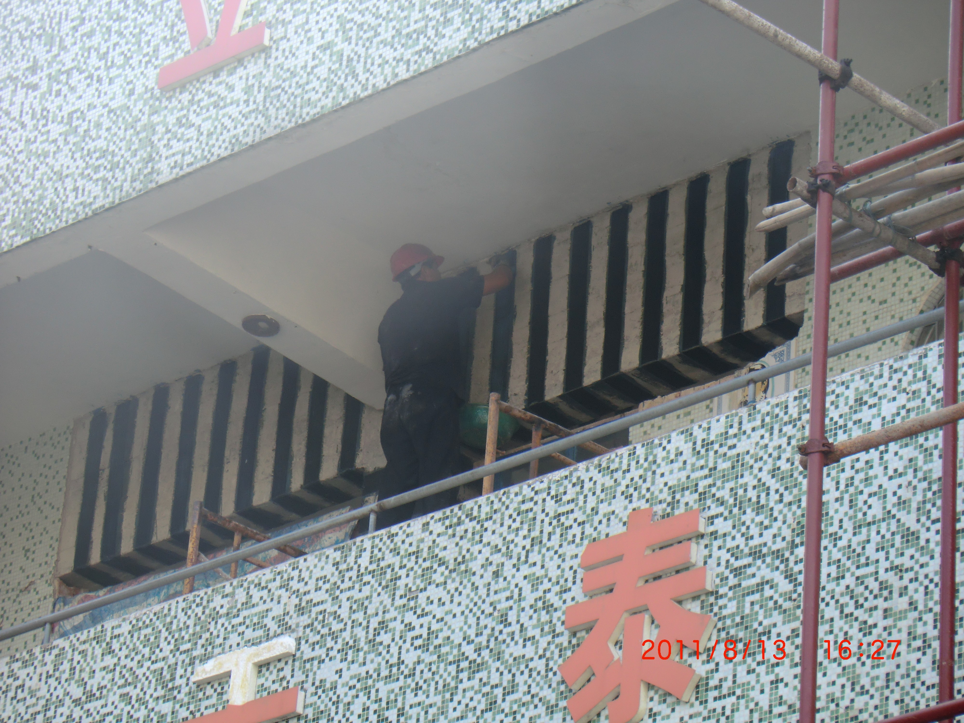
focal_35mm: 145
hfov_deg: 13.6
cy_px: 362
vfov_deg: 10.2
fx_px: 4038
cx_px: 482
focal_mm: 25.9
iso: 64
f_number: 4.6
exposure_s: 1/125
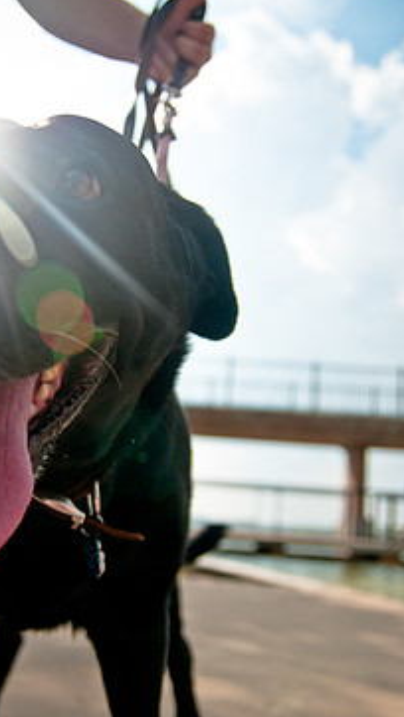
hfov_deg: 30.1
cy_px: 420
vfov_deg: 51.3
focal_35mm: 39
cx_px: 114
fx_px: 742
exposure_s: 1/8000
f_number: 2.8
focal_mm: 20
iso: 400
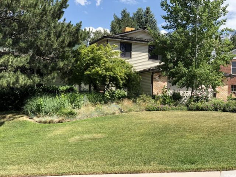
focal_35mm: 52
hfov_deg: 36.8
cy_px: 88
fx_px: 355
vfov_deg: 28.0
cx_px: 118
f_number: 2.4
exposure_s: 1/511
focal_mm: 6
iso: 16
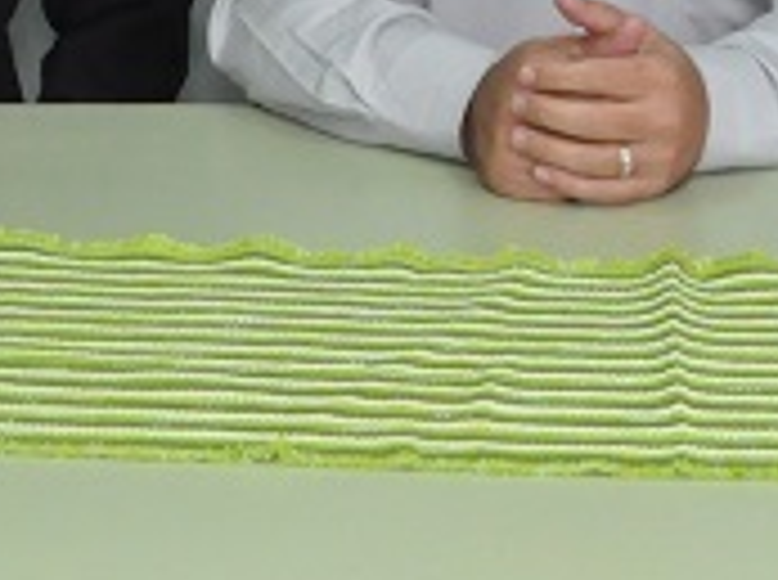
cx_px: 477
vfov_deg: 10.1
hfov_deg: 14.1
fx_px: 3145
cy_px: -335
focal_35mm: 140
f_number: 8
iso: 2500
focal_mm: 21
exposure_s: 1/60
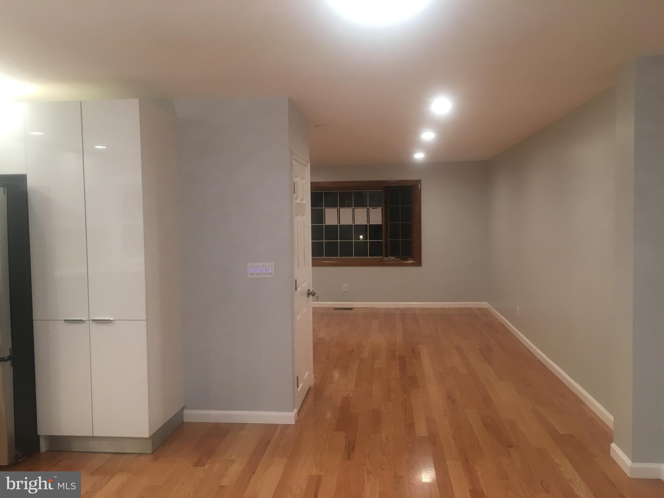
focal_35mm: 29
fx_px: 556
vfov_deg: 48.2
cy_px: 249
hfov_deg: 61.7
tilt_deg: -2.6
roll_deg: +0.0
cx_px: 332
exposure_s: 1/30
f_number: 2.2
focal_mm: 4.15
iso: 64
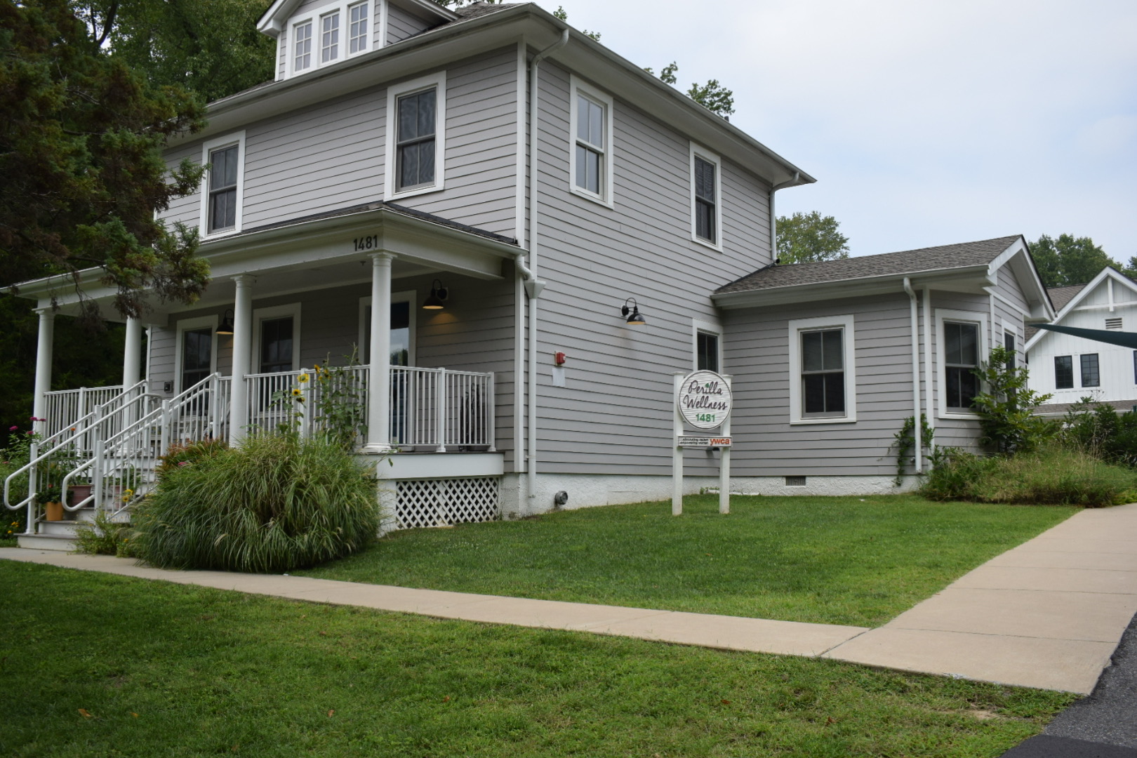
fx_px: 1042
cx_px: 568
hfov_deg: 57.2
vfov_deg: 40.0
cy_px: 379
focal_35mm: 33
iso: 400
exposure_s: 1/1600
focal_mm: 22
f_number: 5.6
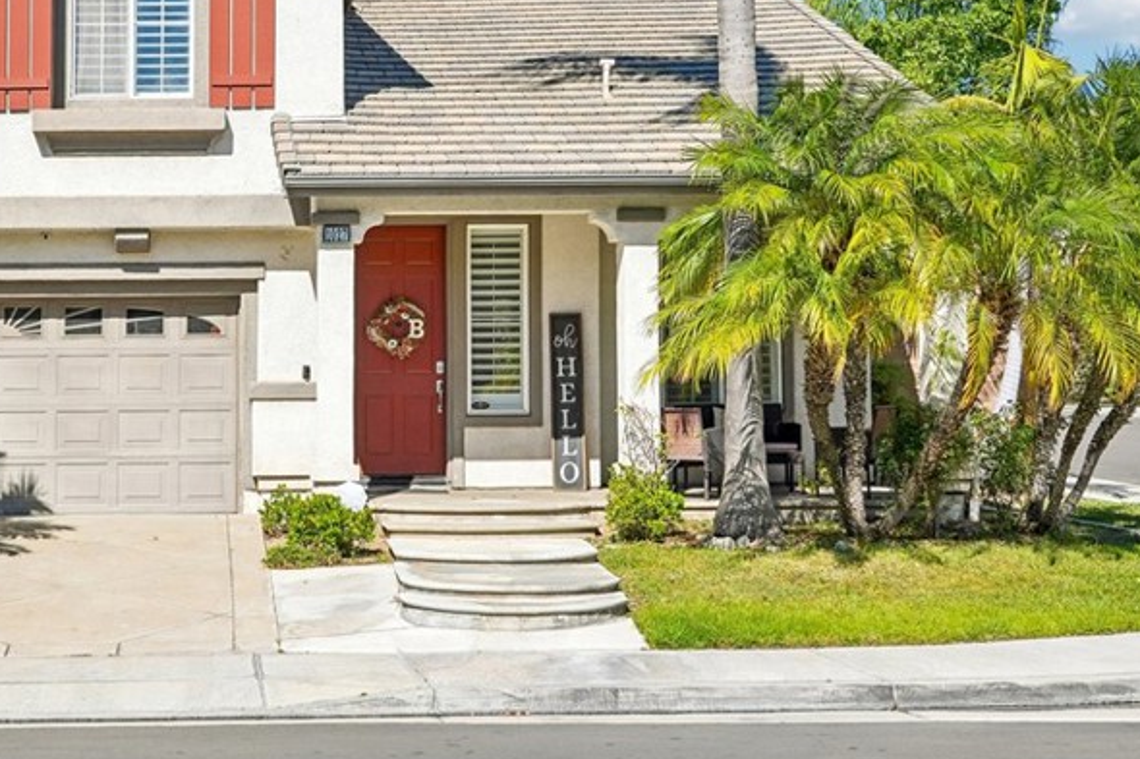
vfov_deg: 22.8
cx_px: 238
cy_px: 203
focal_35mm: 59
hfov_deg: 33.0
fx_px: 1868
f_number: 8
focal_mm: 34
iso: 100
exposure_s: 1/400
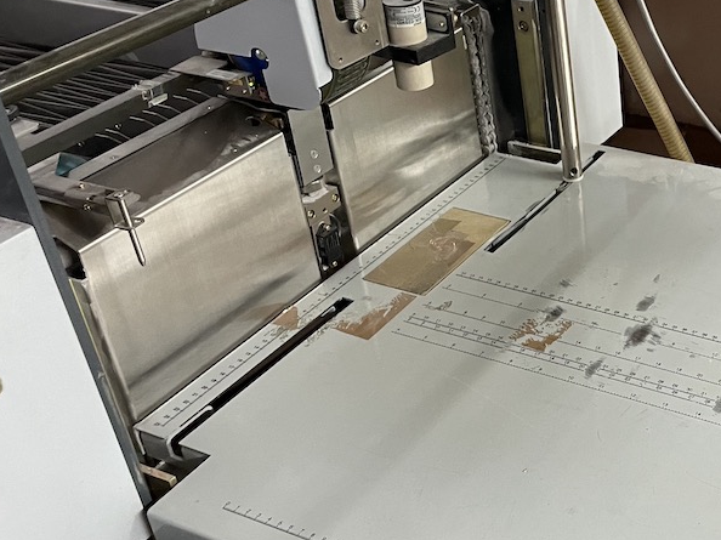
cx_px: 692
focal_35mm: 53
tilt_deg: -30.7
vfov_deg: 27.5
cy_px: 221
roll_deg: +0.8
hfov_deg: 33.6
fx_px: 1103
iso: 160
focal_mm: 4.2
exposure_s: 1/50
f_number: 1.6
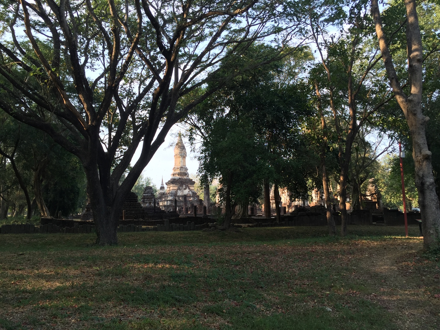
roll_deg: -0.3
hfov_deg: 61.7
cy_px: 165
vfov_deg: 48.2
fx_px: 369
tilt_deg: +7.5
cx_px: 220
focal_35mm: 29
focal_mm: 4.15
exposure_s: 1/167
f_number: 2.2
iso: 32
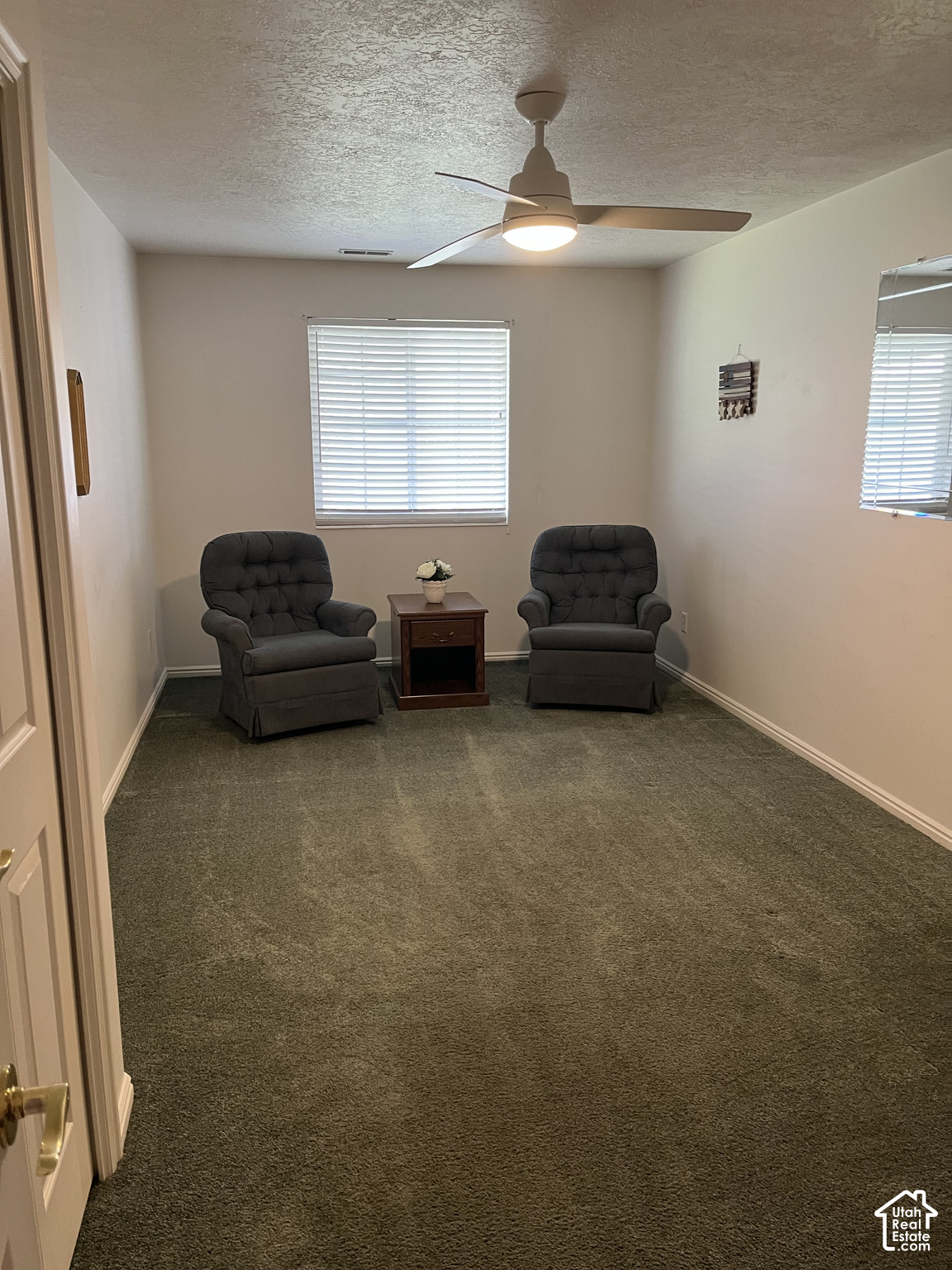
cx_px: 476
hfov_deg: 53.1
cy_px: 635
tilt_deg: -9.0
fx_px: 953
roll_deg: -0.1
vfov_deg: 67.3
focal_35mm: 26
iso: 250
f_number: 1.6
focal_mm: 5.1
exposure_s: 1/60
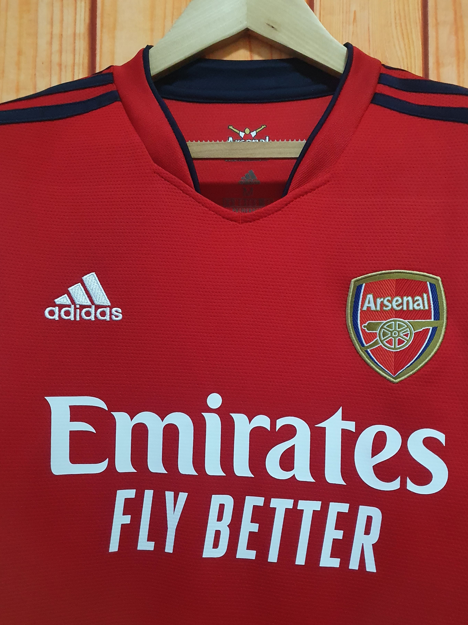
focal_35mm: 29
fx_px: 523
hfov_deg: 48.2
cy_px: 331
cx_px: 252
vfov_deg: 61.6
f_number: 1.5
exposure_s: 1/33
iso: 640
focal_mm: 4.32
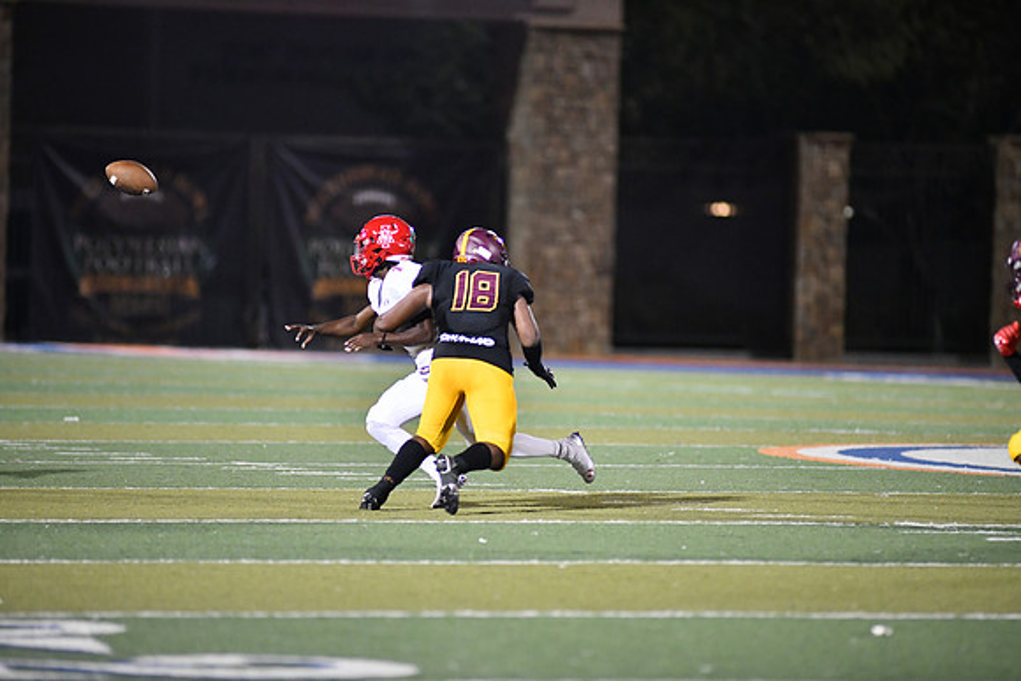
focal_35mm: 300
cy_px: 340
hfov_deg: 6.9
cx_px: 510
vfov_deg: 4.6
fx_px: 8510
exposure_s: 1/1000
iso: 4500
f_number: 2.8
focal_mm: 300
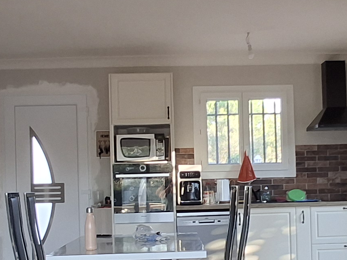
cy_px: 166
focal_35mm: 61
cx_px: 177
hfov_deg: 31.7
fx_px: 611
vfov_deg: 23.9
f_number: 2.2
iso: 80
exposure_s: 1/50
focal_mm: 1.64
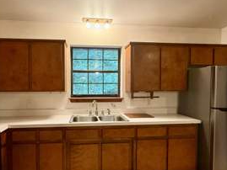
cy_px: 92
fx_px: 164
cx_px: 100
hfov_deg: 69.1
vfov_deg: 54.9
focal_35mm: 25
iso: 500
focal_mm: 2.22
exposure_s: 1/60
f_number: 2.2
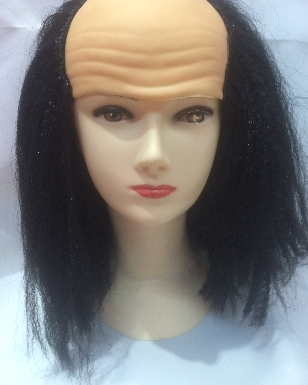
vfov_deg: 57.1
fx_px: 353
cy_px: 178
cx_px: 158
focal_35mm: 31
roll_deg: +4.3
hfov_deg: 47.1
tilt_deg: -22.1
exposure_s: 1/30
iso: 200
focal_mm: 4.15
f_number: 2.2
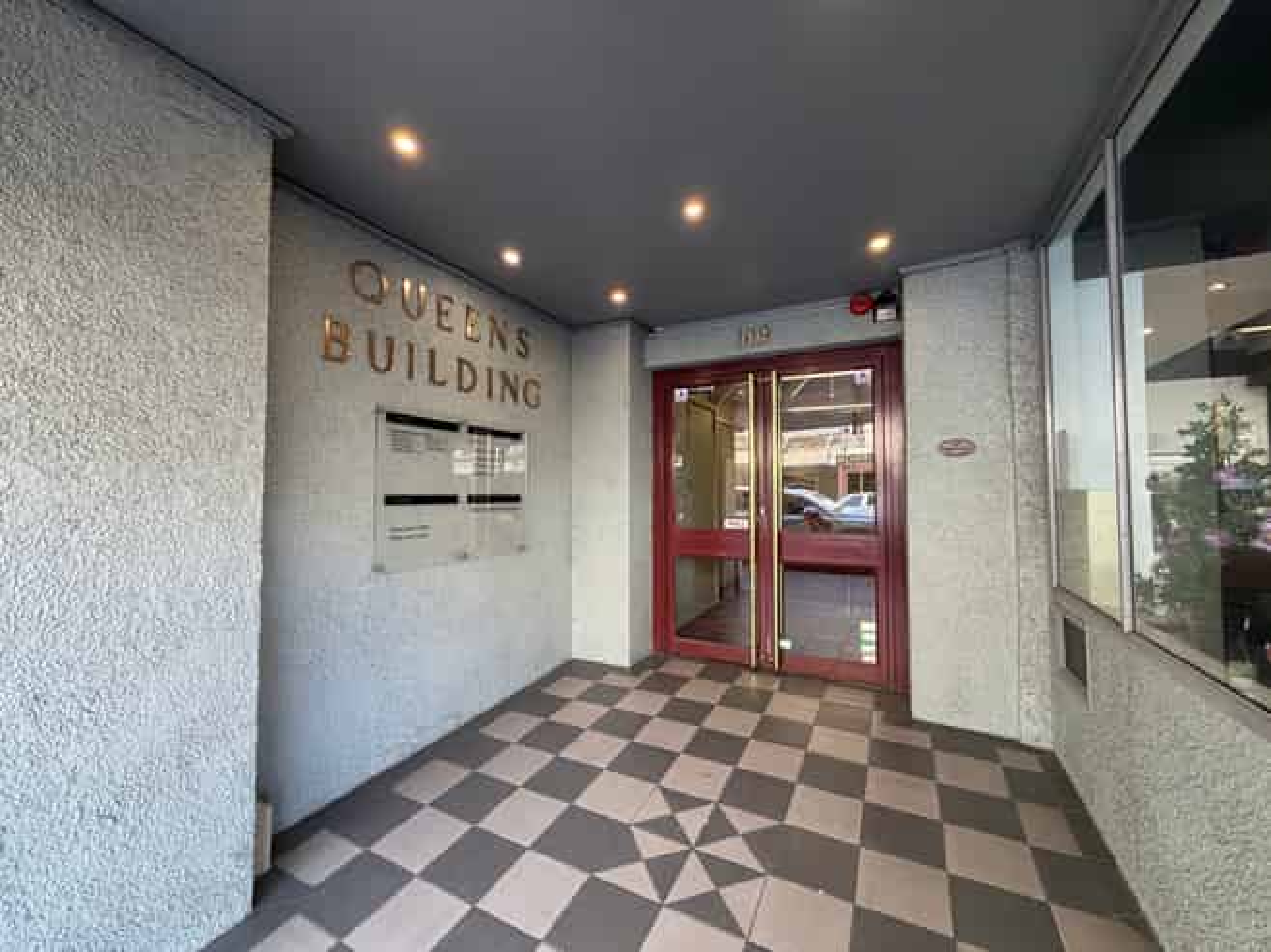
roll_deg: +0.4
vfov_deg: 85.6
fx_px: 514
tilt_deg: +1.5
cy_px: 476
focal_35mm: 14
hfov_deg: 102.1
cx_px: 636
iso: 250
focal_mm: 2.22
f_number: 2.2
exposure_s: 1/100
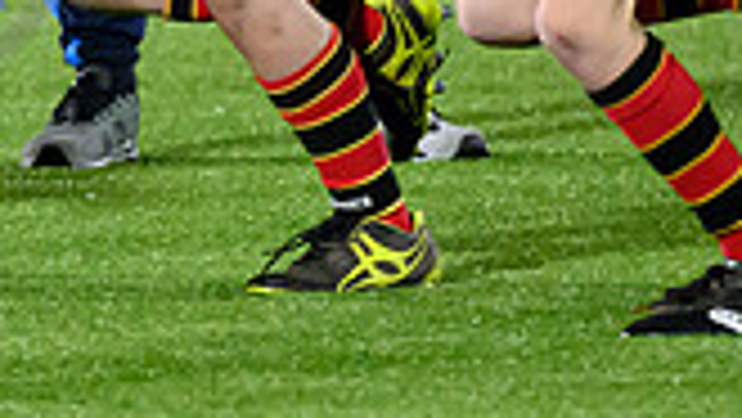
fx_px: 25039
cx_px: -362
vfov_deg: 1.0
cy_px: 272
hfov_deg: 1.7
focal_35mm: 1272
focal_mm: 200
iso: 6400
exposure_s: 1/1600
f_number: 3.2
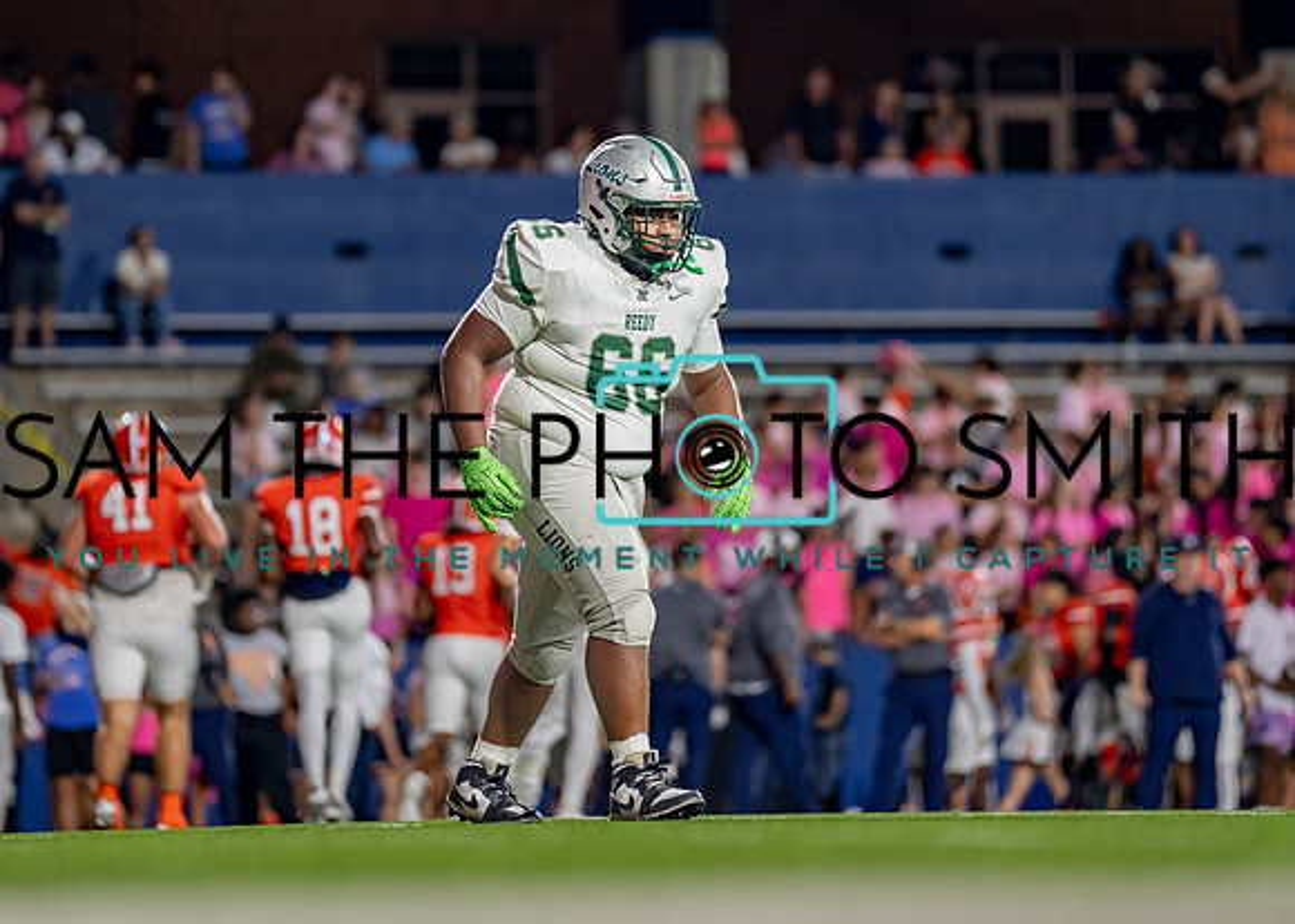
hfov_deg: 7.3
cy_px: 326
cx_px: 658
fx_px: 10094
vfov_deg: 5.2
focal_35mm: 275
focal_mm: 200
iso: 2000
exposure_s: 1/1000
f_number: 2.8
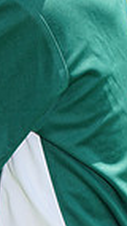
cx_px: 21
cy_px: -88
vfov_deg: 3.3
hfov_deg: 1.9
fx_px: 3875
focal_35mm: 648
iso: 200
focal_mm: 151
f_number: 10
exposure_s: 1/200
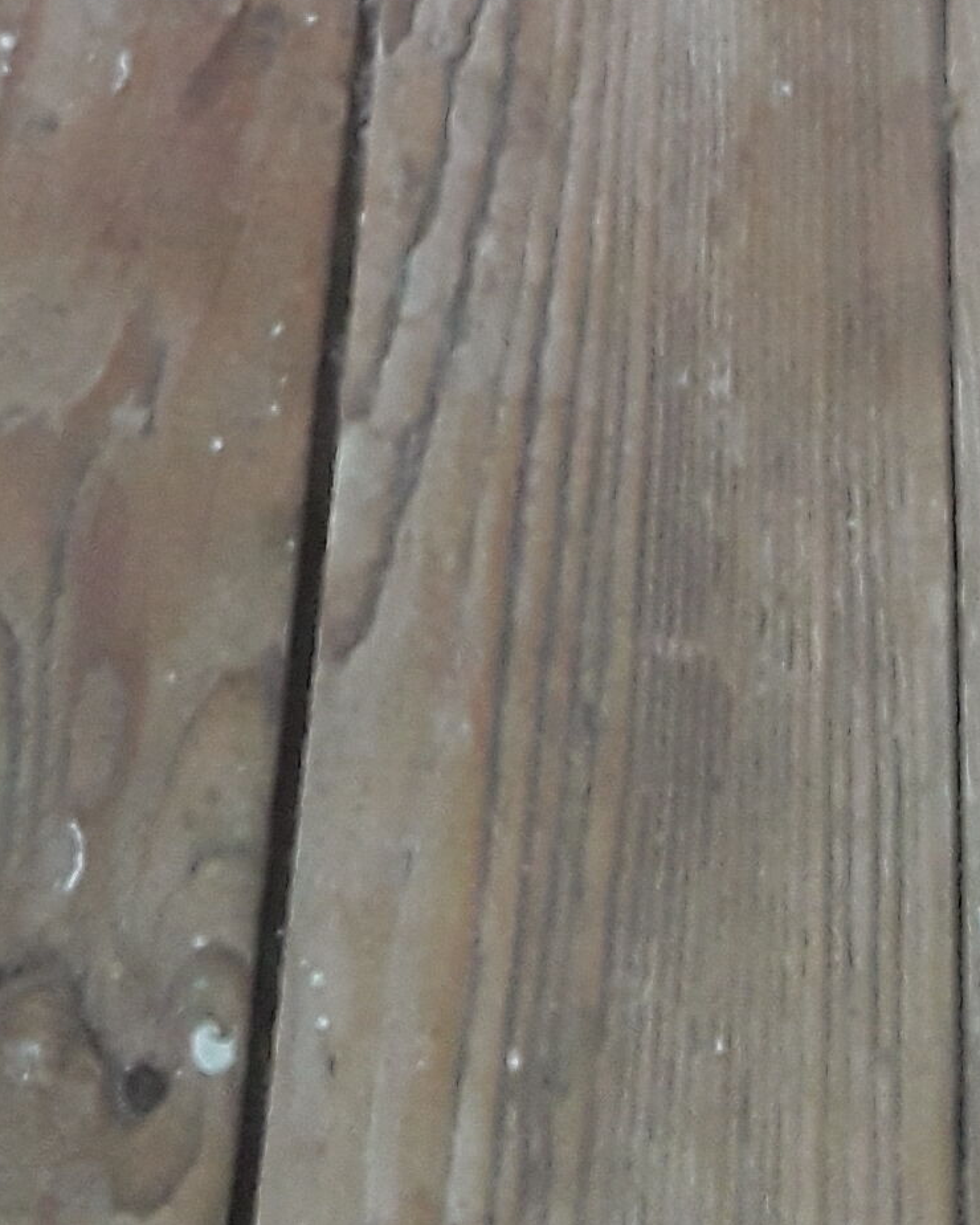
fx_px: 3372
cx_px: 282
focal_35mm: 93
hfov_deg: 16.5
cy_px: -889
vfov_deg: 17.3
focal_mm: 2.91
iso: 200
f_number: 1.9
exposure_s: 1/17
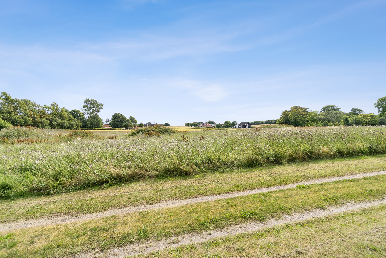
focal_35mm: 15
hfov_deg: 100.4
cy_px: 129
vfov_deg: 77.3
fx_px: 161
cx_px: 193
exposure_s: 1/400
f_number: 8
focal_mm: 10
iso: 200
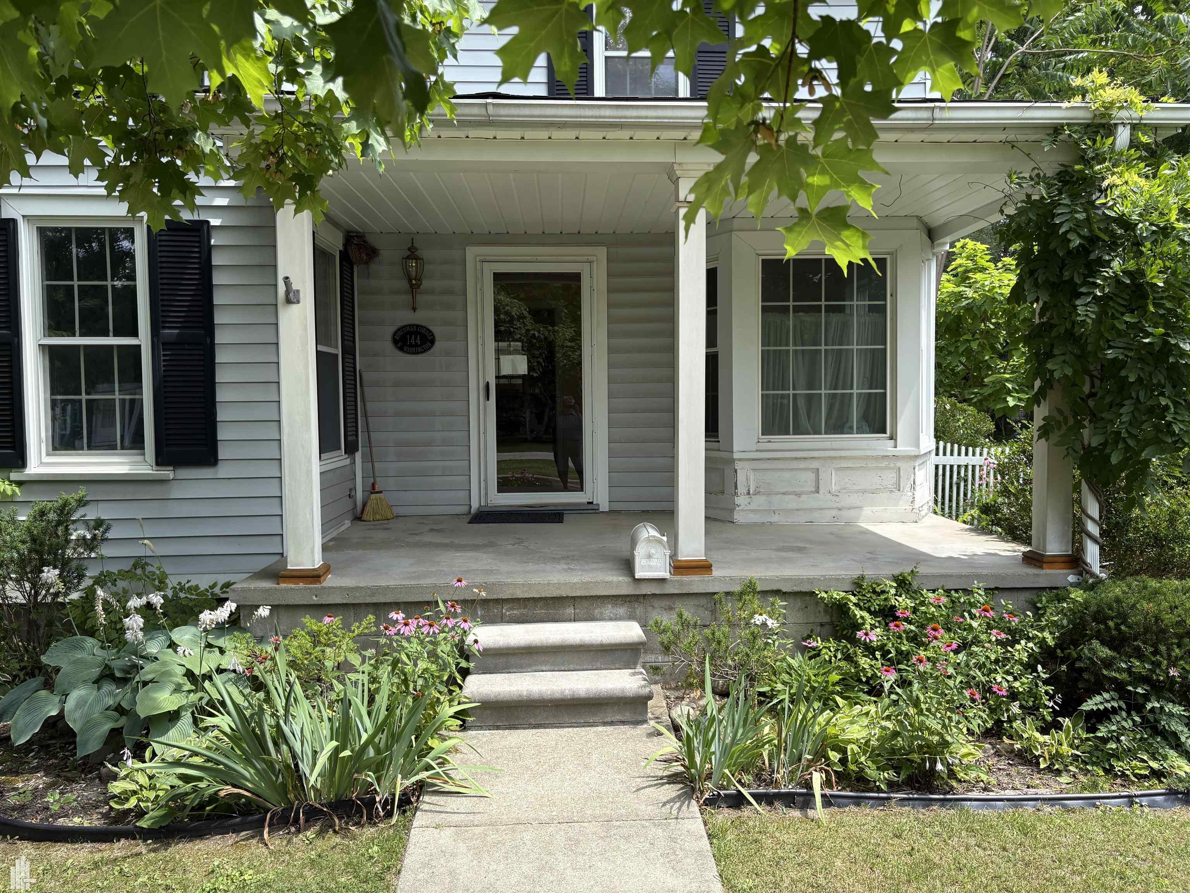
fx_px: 894
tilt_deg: -0.3
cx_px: 595
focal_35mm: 26
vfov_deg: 53.1
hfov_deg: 67.3
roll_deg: +1.5
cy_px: 446
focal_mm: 5.96
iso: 50
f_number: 1.6
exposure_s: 1/1016
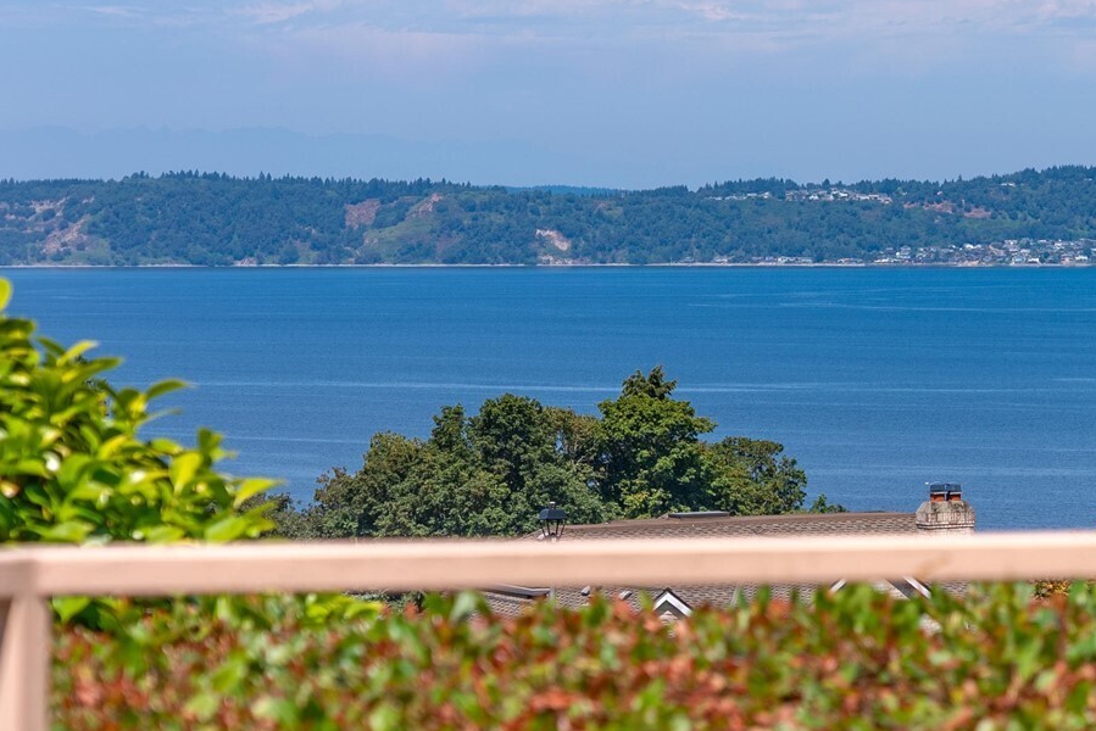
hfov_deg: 15.4
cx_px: 953
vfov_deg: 10.4
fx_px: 4020
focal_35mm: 132
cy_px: 197
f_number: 6.3
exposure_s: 1/400
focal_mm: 70
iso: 80
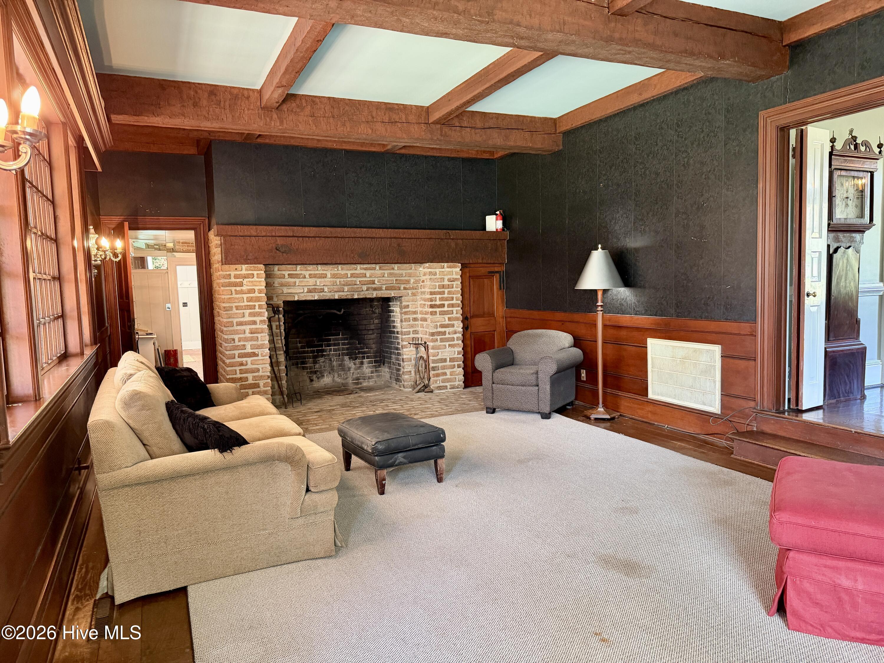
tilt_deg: -4.4
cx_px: 442
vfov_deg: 56.8
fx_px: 613
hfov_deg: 71.6
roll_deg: +1.8
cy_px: 332
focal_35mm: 24
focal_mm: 6.76
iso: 500
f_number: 1.78
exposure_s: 1/60
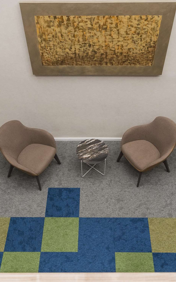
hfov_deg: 34.4
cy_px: 140
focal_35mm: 37
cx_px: 93
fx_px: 284
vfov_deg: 52.8
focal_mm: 36
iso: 4000
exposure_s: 1/80
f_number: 5.6
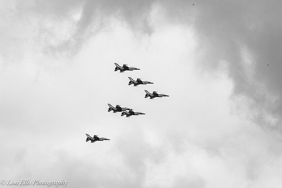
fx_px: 1879
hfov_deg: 8.6
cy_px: 94
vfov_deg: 5.7
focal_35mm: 240
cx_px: 141
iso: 1000
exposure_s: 1/1000
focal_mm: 200
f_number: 20
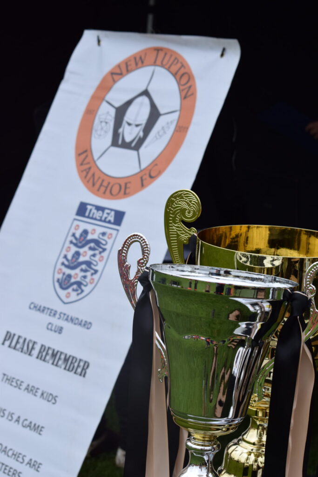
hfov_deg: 16.6
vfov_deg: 24.6
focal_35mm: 82
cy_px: 238
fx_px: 1093
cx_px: 159
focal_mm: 55
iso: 400
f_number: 10
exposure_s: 1/400
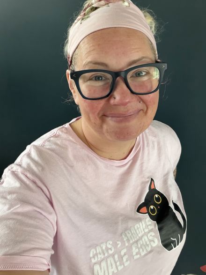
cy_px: 138
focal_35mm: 30
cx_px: 103
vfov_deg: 60.0
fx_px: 238
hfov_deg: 46.8
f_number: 1.9
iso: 320
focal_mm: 2.71
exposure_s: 1/40
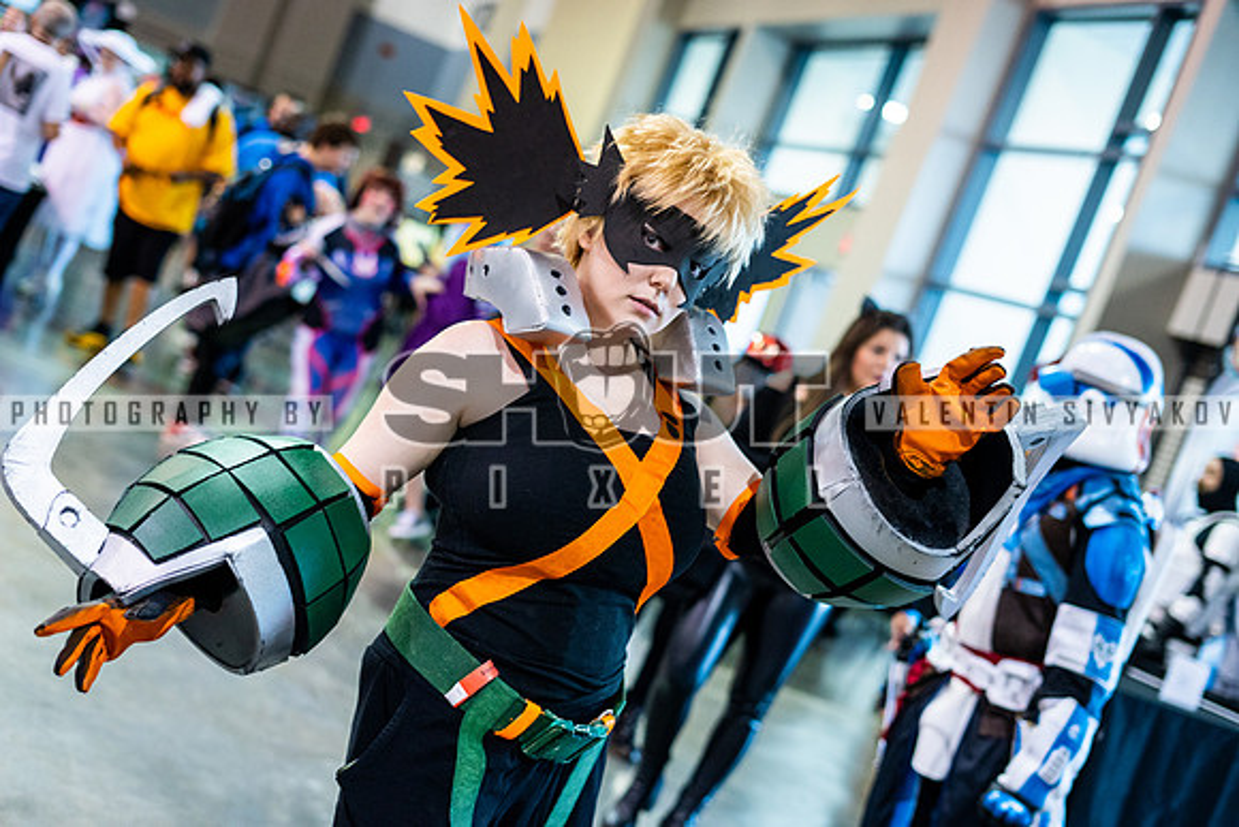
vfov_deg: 27.0
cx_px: 620
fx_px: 1721
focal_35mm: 50
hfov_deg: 39.6
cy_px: 414
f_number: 2.5
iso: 2000
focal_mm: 50
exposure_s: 1/320
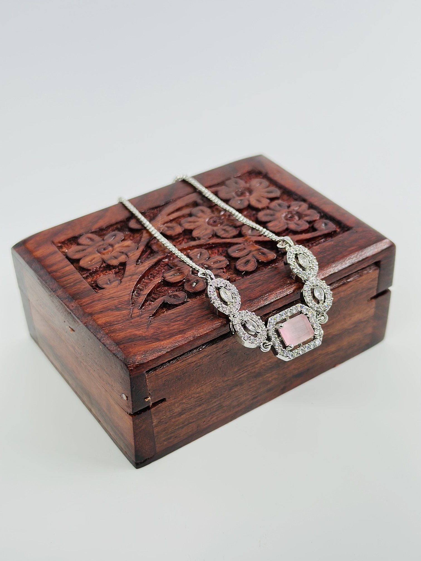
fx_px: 778
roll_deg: -0.5
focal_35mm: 48
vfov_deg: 39.7
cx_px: 210
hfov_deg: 30.3
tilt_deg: -37.2
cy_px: 280
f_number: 1.78
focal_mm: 6.86
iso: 80
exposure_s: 1/651
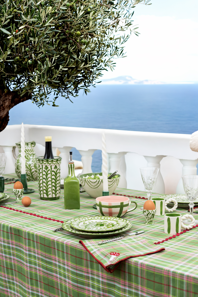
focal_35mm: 51
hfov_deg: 26.5
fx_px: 421
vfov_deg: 38.9
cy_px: 148
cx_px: 99
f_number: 4.5
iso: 500
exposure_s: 1/100
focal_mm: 51
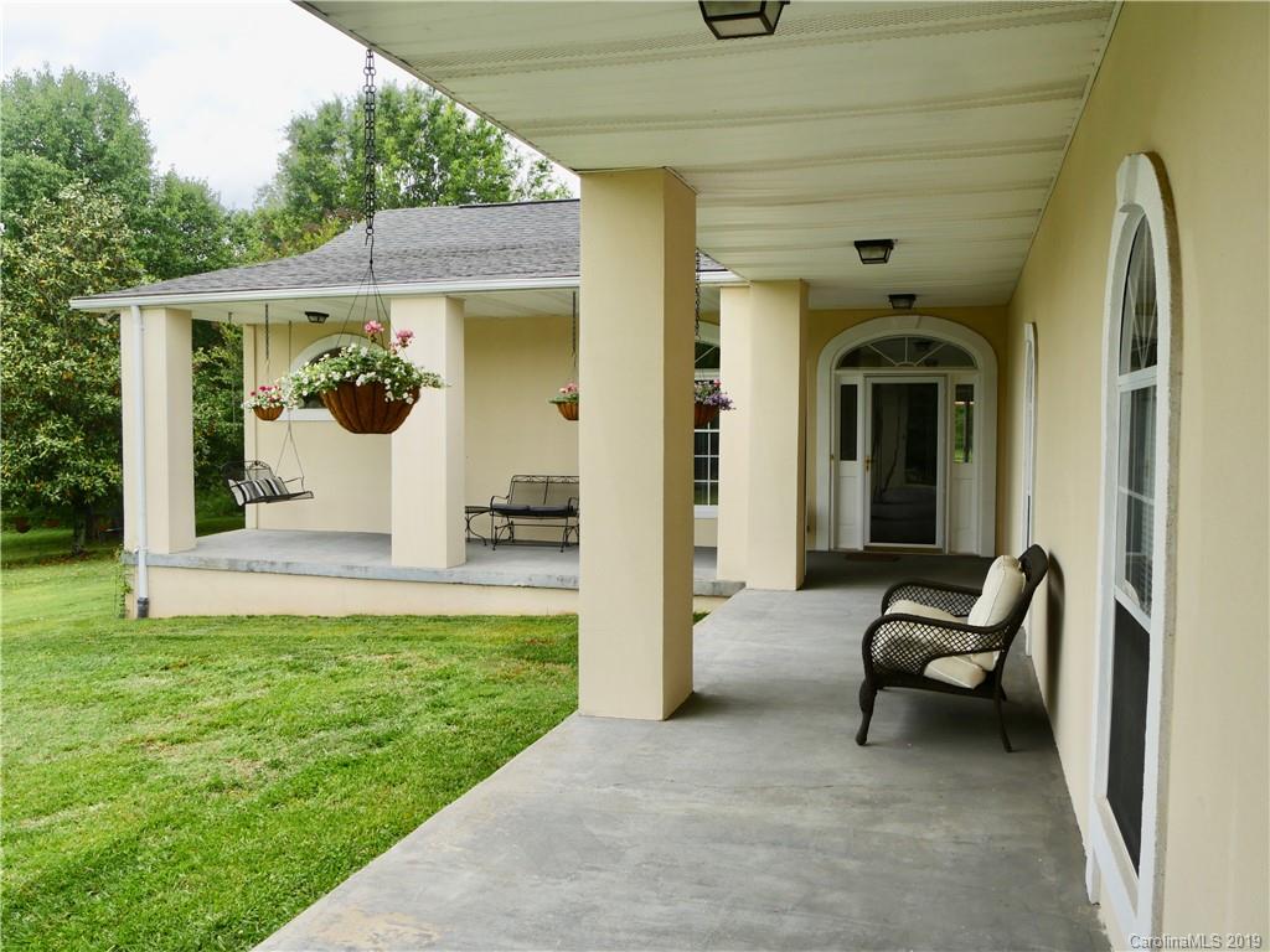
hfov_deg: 63.4
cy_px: 476
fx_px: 1027
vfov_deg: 49.7
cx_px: 635
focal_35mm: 28
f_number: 6.3
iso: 200
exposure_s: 1/320
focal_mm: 14
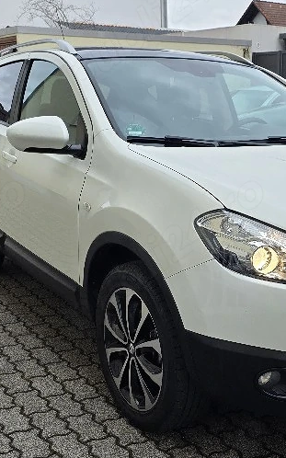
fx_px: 611
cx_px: 225
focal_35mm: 49
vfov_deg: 41.0
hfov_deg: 25.9
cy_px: 261
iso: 32
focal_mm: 6.3
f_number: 1.7
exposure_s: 1/182
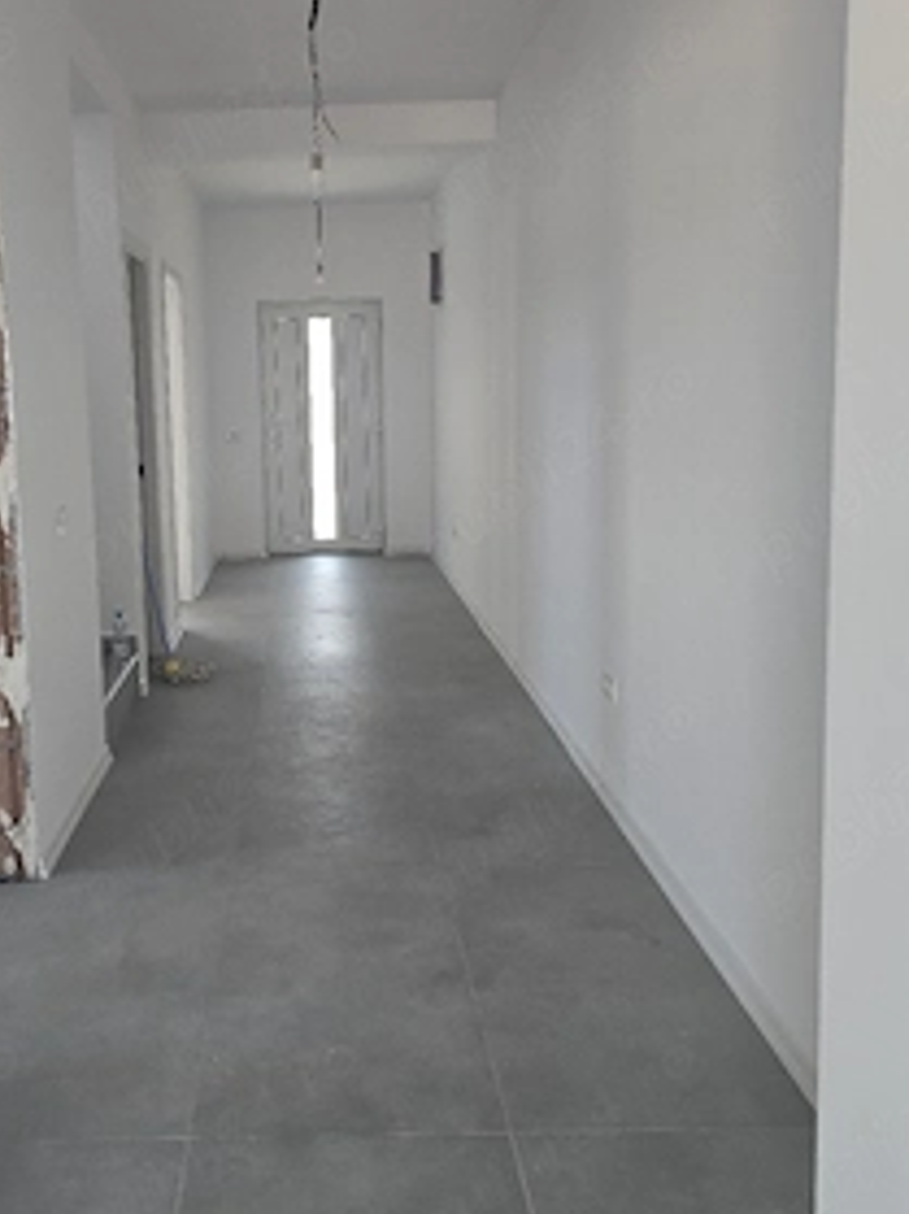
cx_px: 304
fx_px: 1156
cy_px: 518
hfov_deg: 42.4
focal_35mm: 33
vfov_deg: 55.2
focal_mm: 6.3
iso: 40
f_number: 1.7
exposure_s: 1/50.3
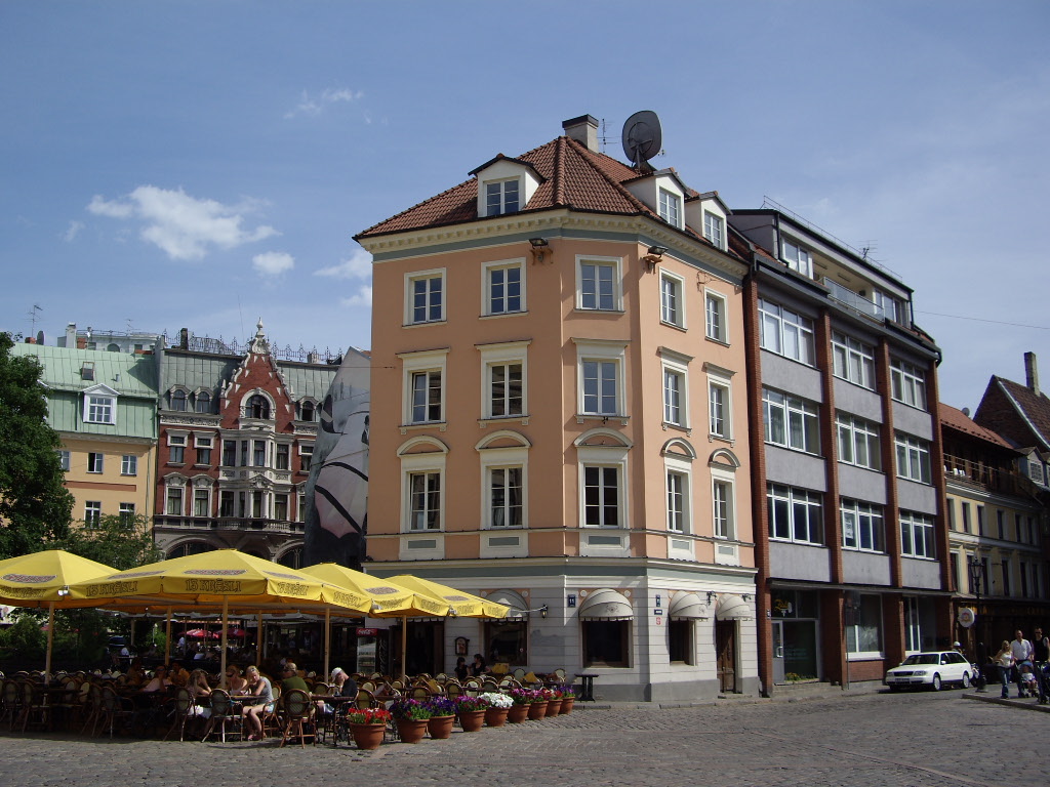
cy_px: 394
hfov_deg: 49.0
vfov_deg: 37.7
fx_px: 1153
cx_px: 525
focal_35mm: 38
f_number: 5.6
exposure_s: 1/320
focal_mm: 7.9
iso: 50
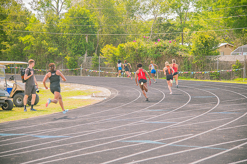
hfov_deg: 23.9
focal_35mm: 85
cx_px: 124
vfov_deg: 16.1
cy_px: 82
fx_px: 583
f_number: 4
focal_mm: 85
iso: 200
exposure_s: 1/200
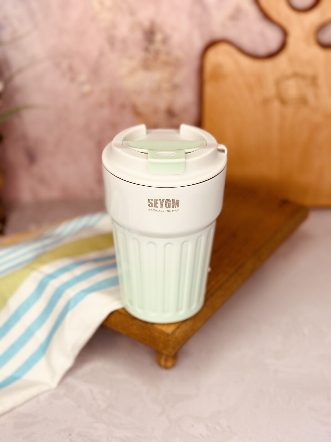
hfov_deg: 30.3
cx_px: 166
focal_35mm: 48
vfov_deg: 39.7
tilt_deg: -31.7
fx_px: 612
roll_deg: -0.6
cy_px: 221
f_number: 1.78
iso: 80
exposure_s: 1/503
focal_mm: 6.86
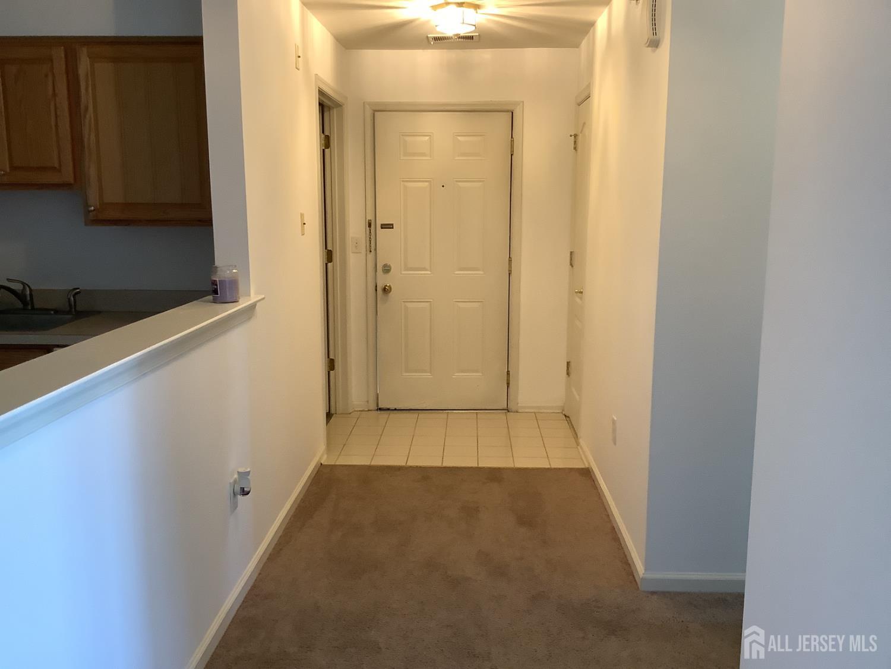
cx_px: 446
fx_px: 798
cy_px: 334
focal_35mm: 31
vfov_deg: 45.4
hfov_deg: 58.4
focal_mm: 3.3
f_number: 2.4
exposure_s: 1/50
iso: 200
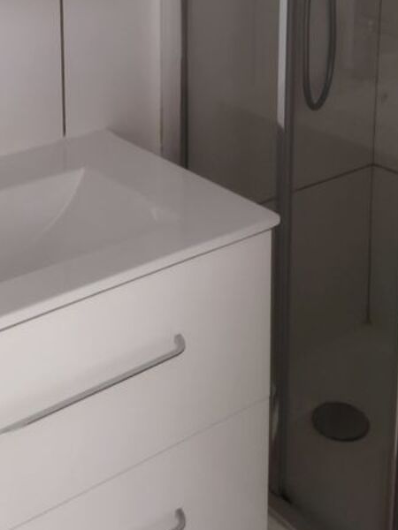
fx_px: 920
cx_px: 88
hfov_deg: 24.1
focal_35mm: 60
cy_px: 8
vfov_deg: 30.1
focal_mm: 4.71
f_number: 1.79
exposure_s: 1/33
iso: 225
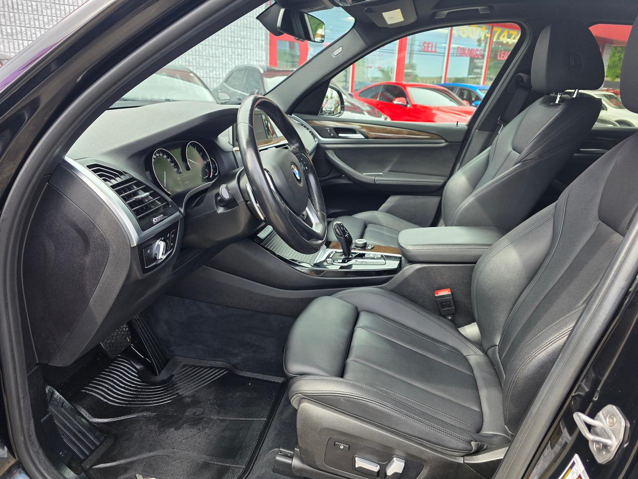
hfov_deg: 73.9
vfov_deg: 58.9
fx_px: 424
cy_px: 240
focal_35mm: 23
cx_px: 319
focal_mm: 6.3
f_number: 1.7
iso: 40
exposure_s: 1/180
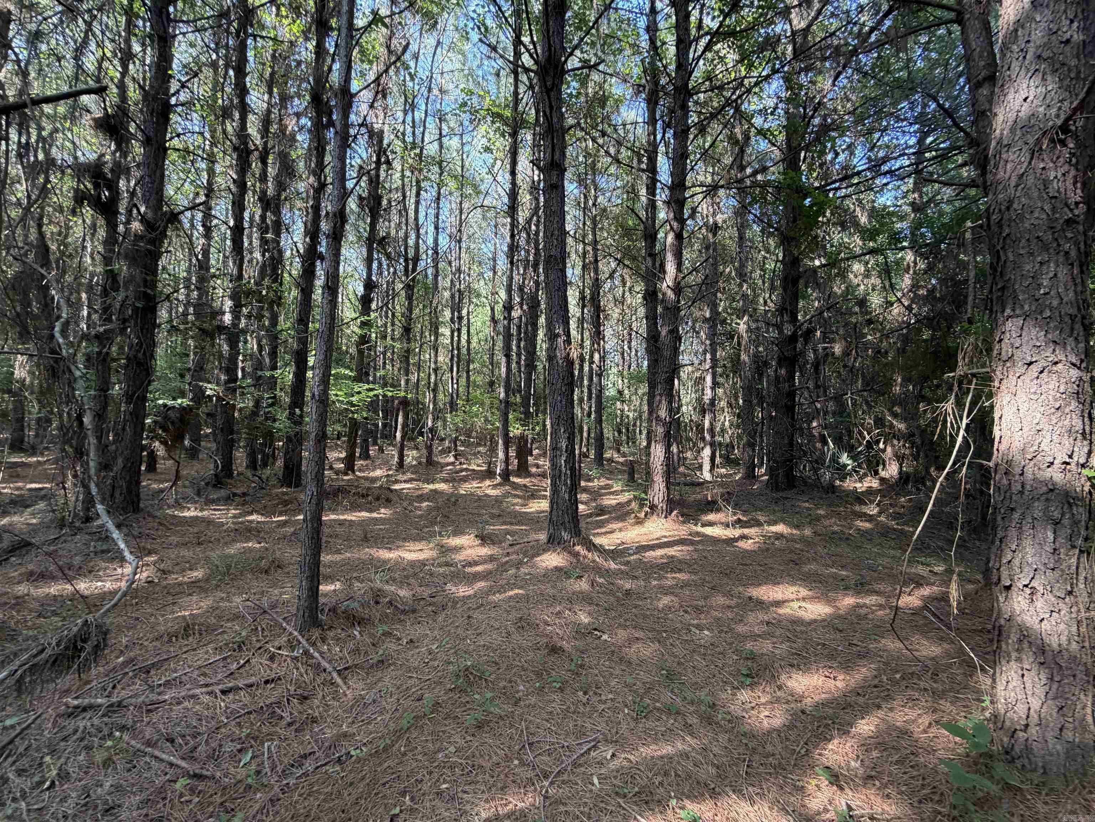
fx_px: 443
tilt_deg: +3.8
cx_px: 548
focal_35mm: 14
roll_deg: -0.7
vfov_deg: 85.7
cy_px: 411
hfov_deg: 102.1
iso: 250
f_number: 2.2
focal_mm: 2.22
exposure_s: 1/121
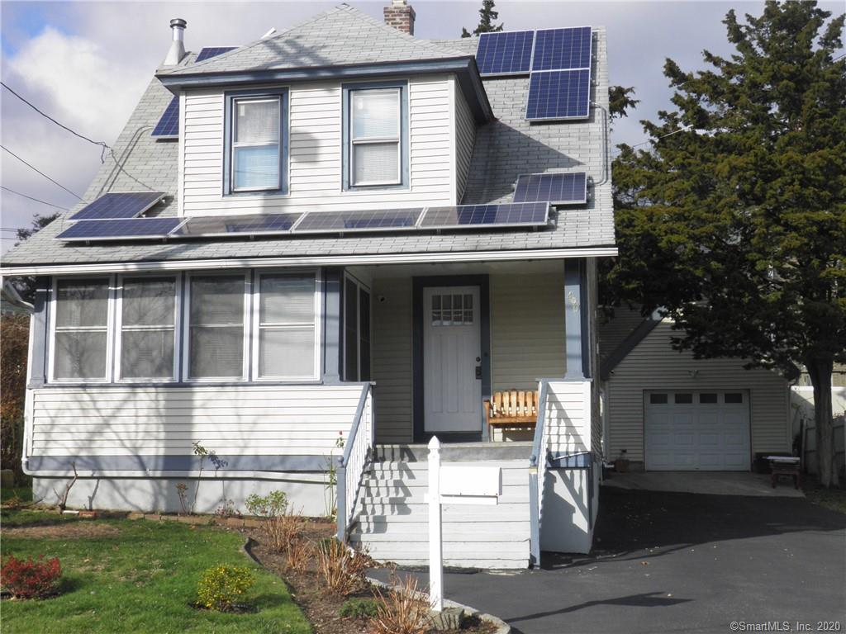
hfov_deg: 38.9
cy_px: 317
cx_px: 423
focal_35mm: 49
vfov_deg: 29.7
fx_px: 1198
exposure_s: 1/320
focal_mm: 8.9
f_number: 5.5
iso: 50
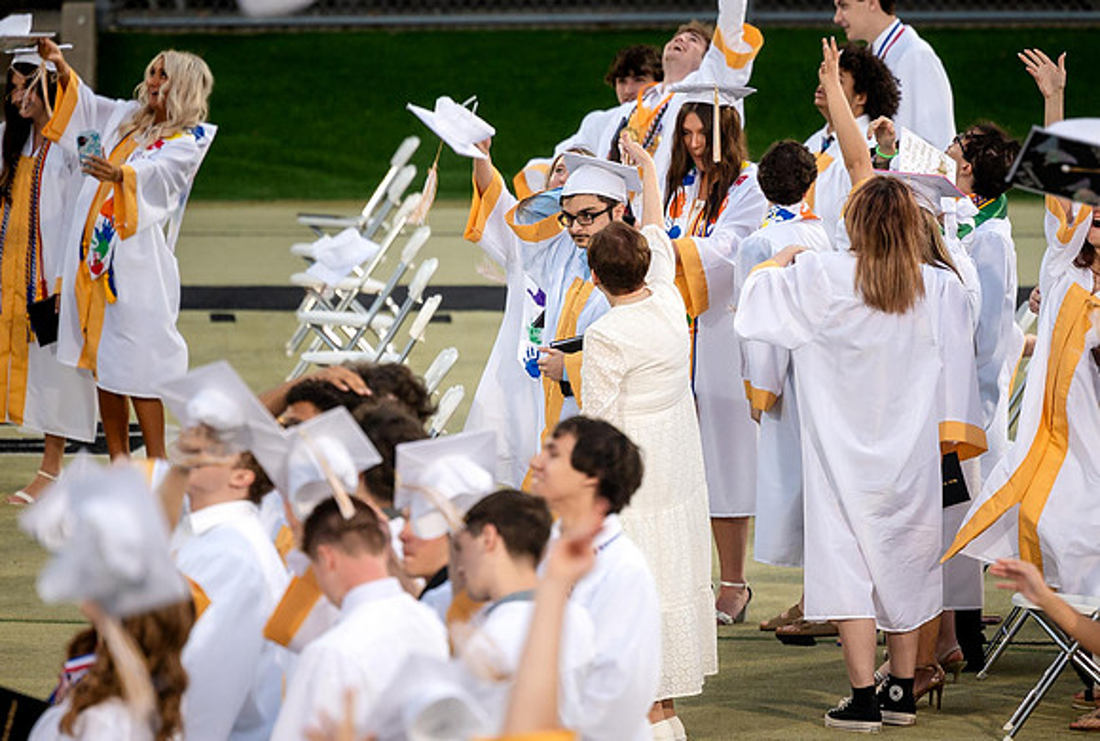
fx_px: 15470
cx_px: 559
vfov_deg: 2.7
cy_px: 222
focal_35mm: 505
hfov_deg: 4.1
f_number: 2.8
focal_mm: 200
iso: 640
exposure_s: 1/500
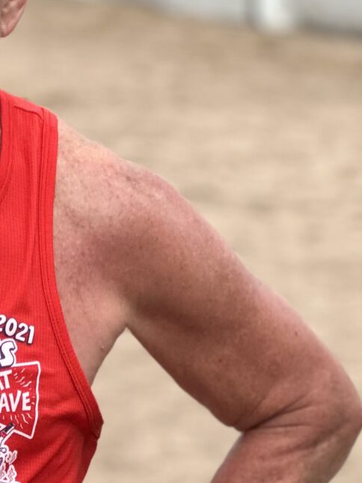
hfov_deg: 6.4
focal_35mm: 229
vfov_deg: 8.6
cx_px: -66
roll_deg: -2.2
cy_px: 236
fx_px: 3195
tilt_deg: -5.8
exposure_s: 1/121
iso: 40
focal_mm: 9
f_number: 2.8
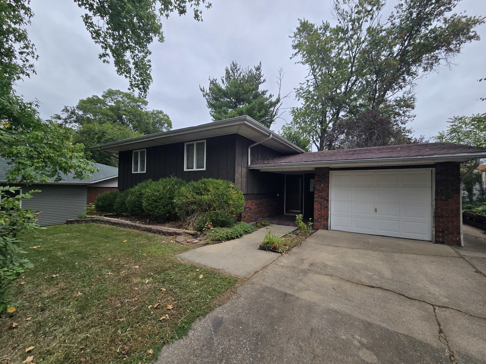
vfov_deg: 89.9
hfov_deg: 106.2
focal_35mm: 13
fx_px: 183
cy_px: 182
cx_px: 243
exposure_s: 1/2000
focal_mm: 2.2
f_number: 2.2
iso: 100
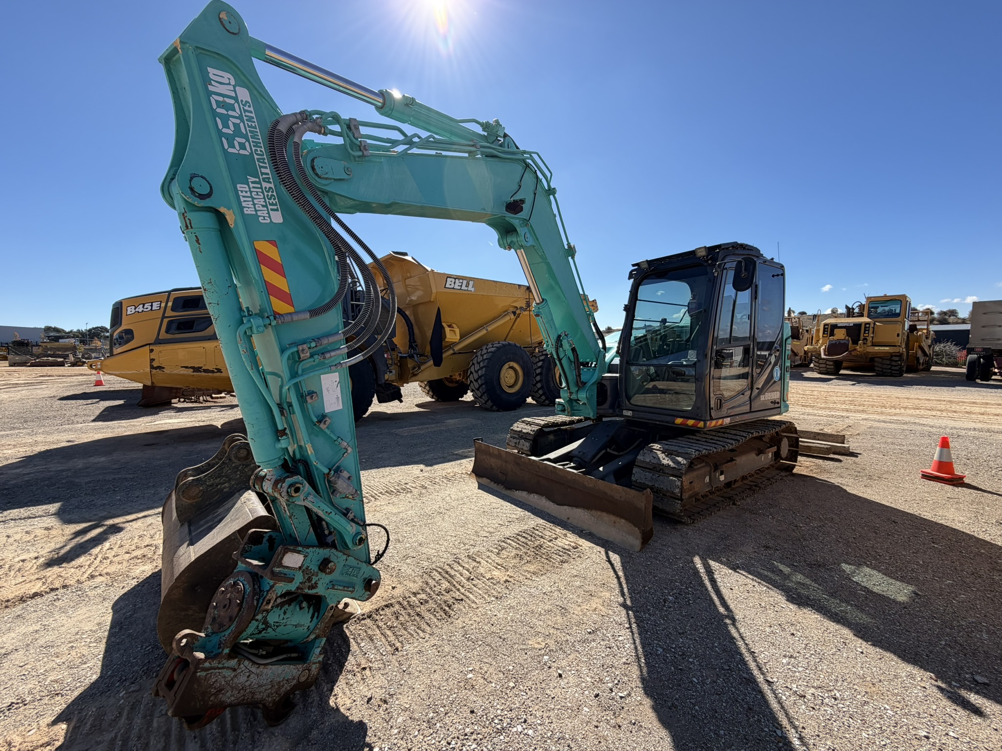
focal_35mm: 14
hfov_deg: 102.1
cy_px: 376
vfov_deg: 85.7
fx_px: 405
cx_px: 501
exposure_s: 1/770
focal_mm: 2.22
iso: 32
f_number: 2.2
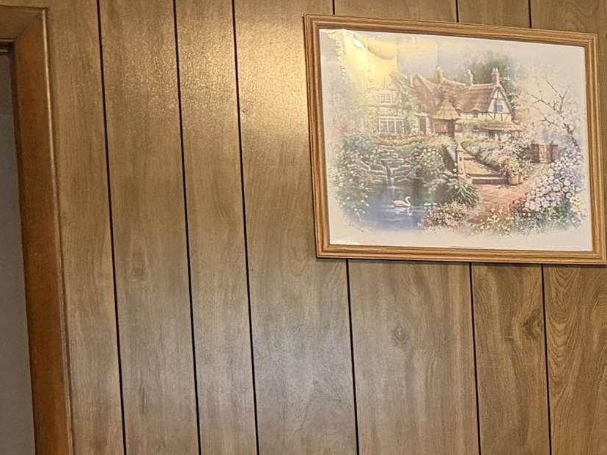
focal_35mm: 89
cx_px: 863
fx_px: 1561
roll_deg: +1.7
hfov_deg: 19.6
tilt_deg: -4.7
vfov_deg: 16.0
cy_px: 539
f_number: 1.78
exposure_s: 1/40
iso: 640
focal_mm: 6.76
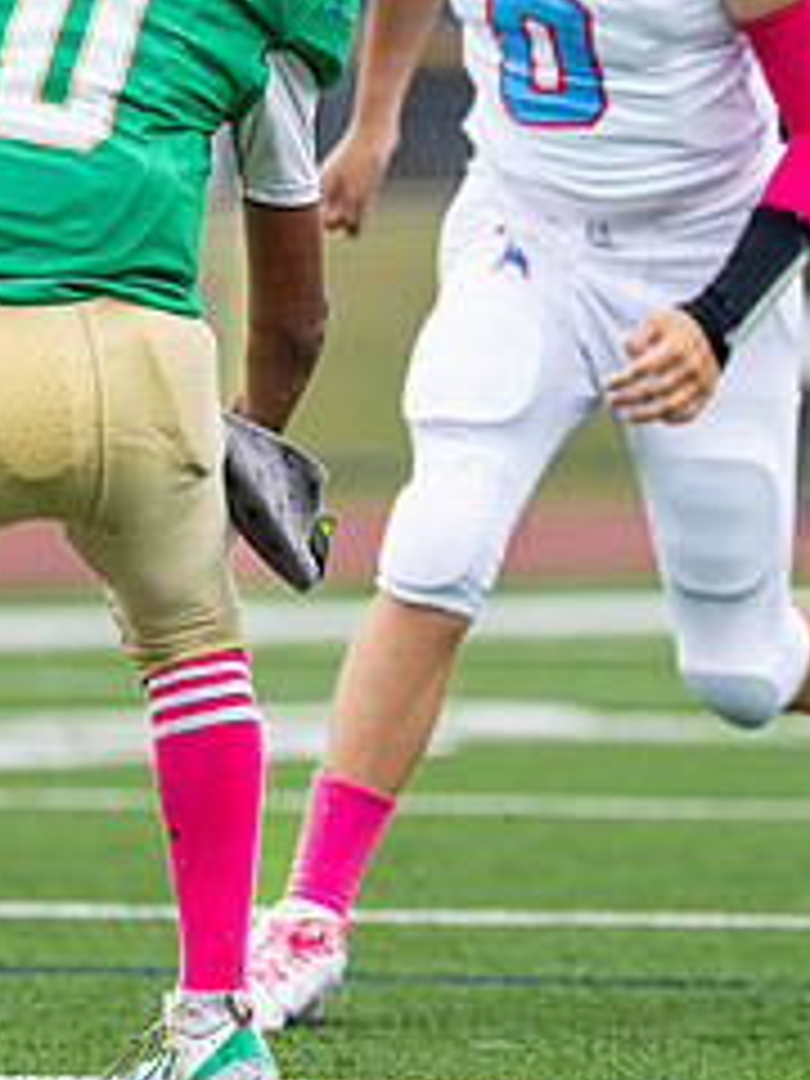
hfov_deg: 2.4
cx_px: 313
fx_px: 19344
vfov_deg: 3.2
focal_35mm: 620
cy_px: 217
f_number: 2.8
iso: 400
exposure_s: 1/1000
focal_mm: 165
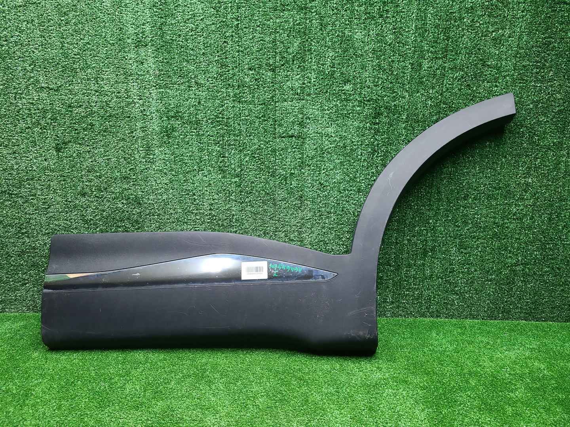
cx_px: 285
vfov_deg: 53.1
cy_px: 214
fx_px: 428
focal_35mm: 26
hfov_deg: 67.3
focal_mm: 5.4
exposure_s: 1/50
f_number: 1.8
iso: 157
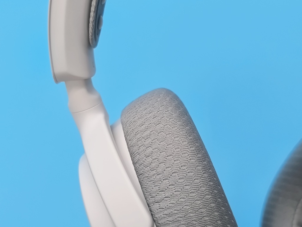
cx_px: 151
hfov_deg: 44.8
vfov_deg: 34.3
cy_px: 114
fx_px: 366
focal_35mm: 42
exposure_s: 1/100
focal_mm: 6.14
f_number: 1.65
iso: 160
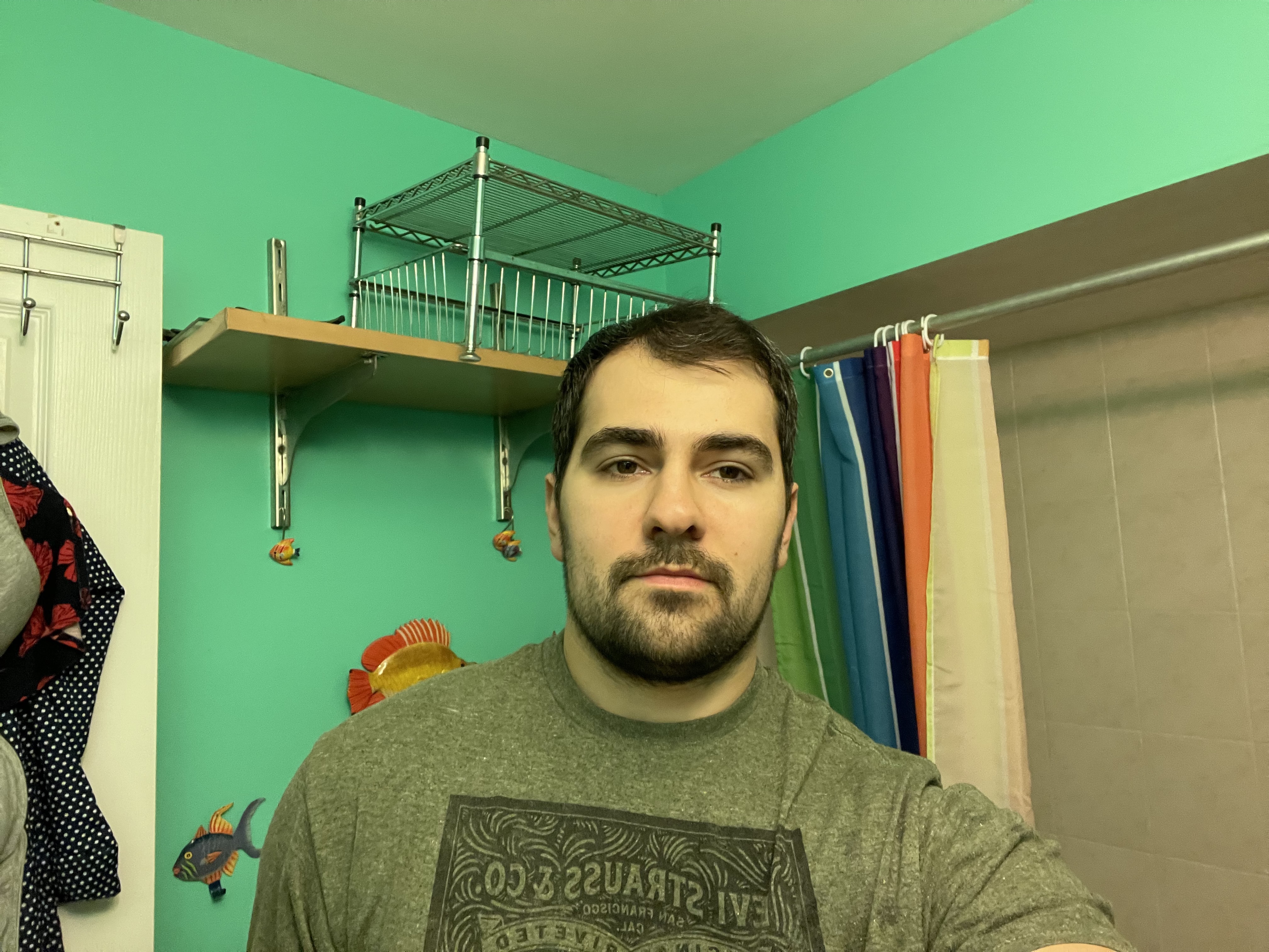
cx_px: 634
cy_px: 476
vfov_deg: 58.9
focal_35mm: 23
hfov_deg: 73.9
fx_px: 843
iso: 320
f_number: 2.2
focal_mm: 2.71
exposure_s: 1/60
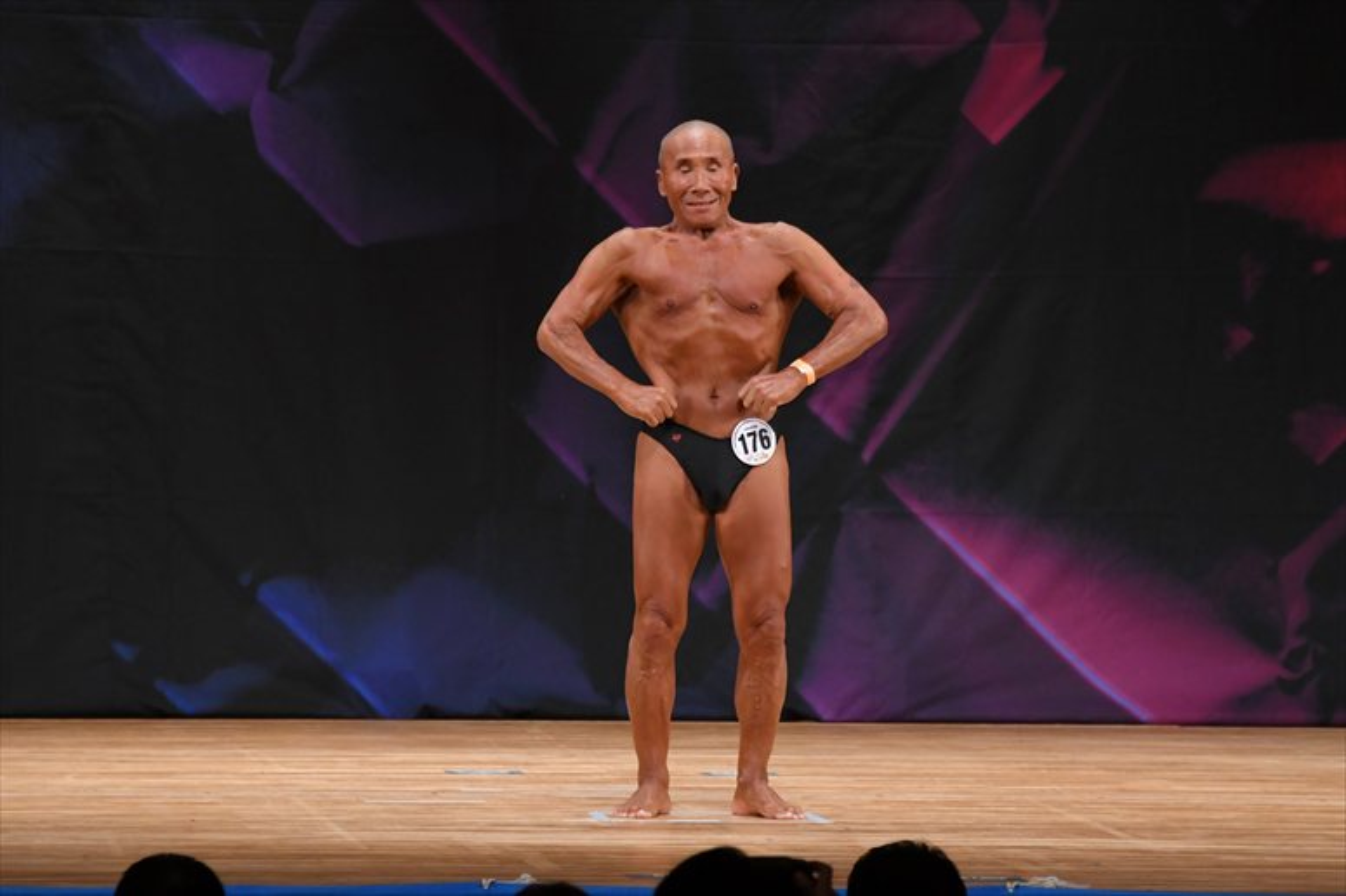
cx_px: 673
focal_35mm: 285
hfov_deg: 7.2
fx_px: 10651
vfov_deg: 4.8
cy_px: 448
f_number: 5.6
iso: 2500
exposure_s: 1/400
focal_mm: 190
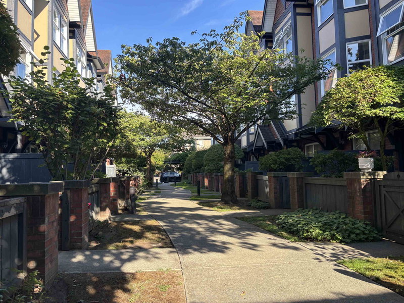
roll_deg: +2.6
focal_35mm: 26
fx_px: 303
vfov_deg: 53.1
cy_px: 152
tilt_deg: +2.8
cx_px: 202
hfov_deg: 67.3
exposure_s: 1/533
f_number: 1.6
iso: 50
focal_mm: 5.96
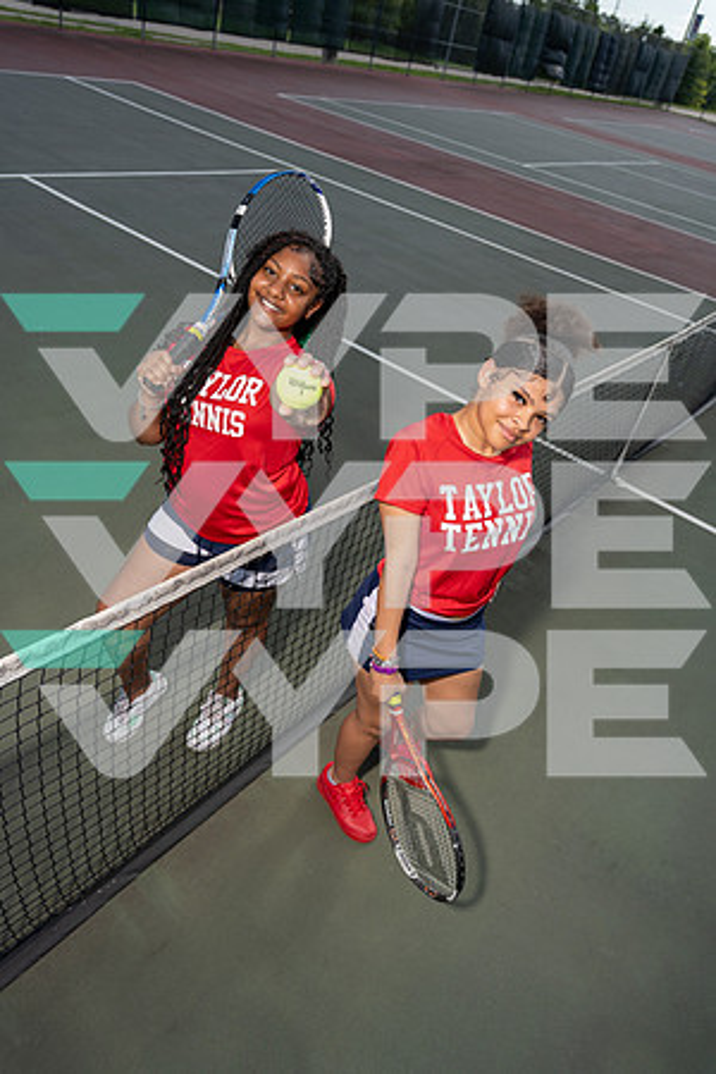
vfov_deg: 71.5
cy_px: 537
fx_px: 746
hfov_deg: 51.3
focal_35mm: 25
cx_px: 358
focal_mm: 25
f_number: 4
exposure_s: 1/1250
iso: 100
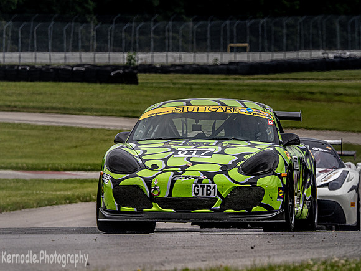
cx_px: 180
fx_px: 8771
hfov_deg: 2.4
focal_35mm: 841
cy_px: 136
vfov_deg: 1.8
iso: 320
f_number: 11
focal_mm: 420
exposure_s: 1/320
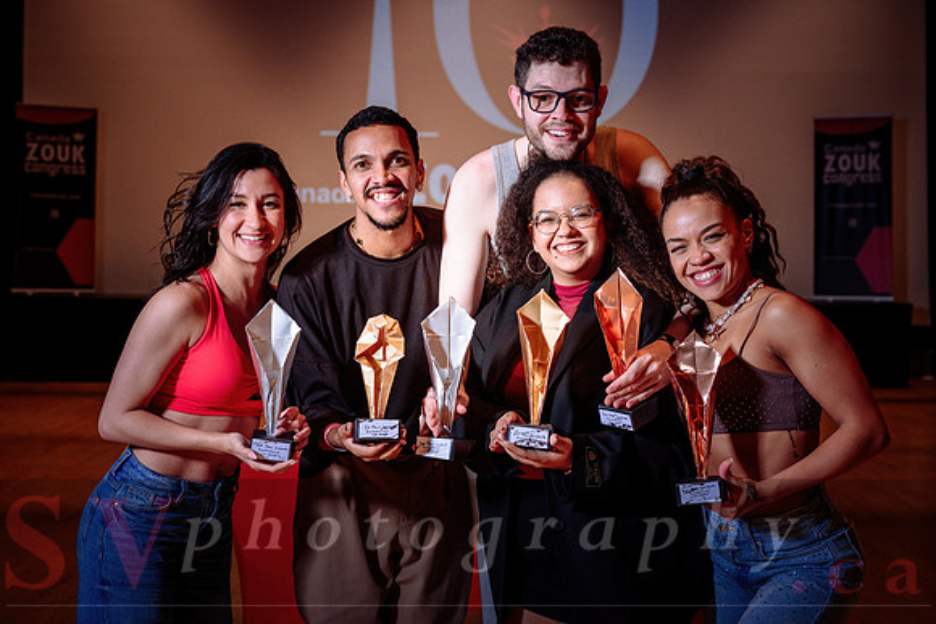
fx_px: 1316
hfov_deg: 39.1
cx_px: 511
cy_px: 249
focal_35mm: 51
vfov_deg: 26.6
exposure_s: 1/125
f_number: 4
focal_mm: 42
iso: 1000
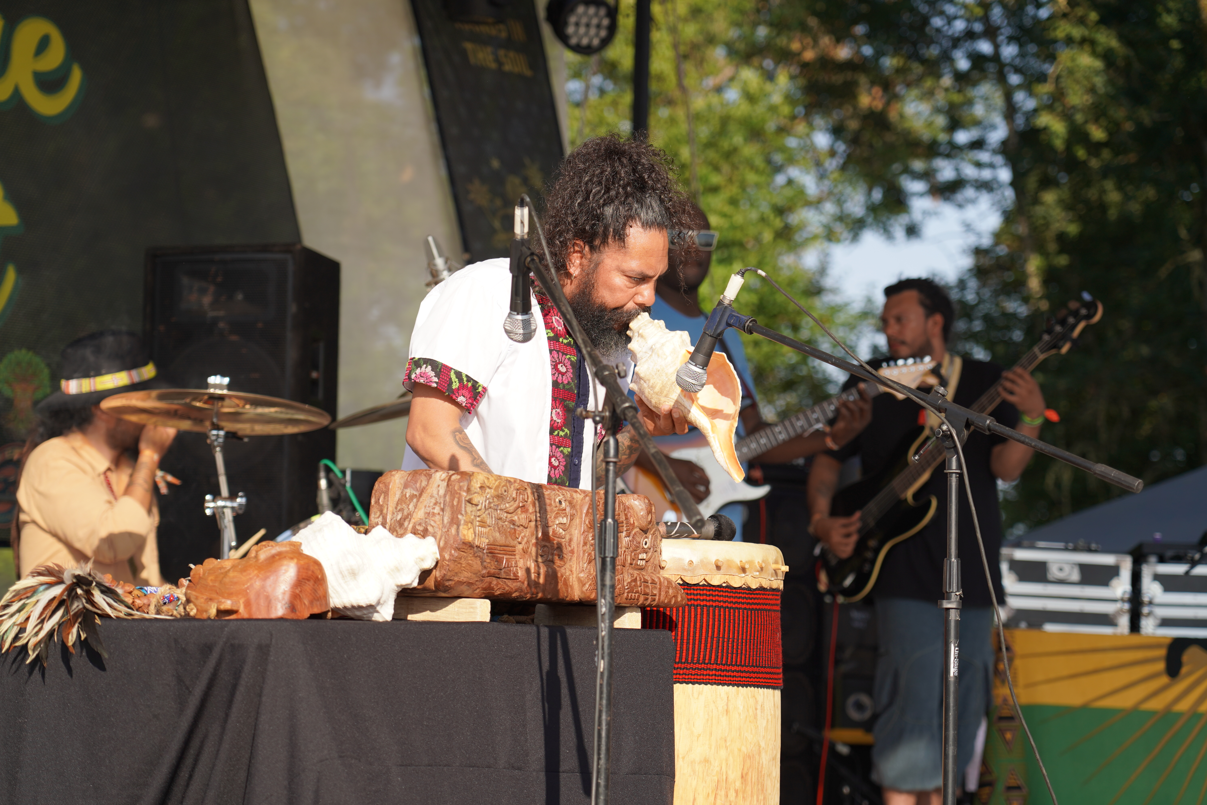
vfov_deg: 13.0
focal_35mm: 105
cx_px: 604
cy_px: 402
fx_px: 3520
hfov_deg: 19.5
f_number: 4.5
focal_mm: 105
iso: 100
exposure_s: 1/400
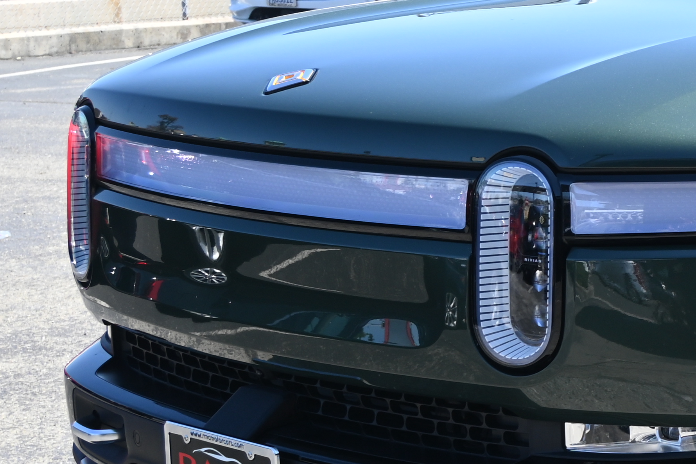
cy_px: 166
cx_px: 1079
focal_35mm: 124
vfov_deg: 11.0
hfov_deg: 15.1
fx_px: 2404
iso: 110
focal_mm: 26.5
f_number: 5.6
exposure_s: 1/250
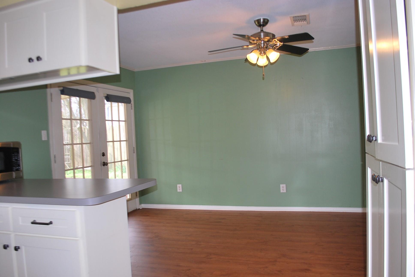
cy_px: 138
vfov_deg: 48.0
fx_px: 312
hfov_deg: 67.3
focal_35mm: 27
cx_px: 208
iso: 200
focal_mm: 18
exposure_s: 1/100
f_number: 3.5
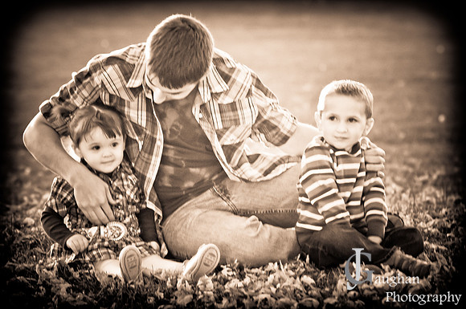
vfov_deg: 8.1
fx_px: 2172
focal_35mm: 168
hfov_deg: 12.2
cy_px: 154
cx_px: 233
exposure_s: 1/125
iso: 800
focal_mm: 112
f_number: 3.5
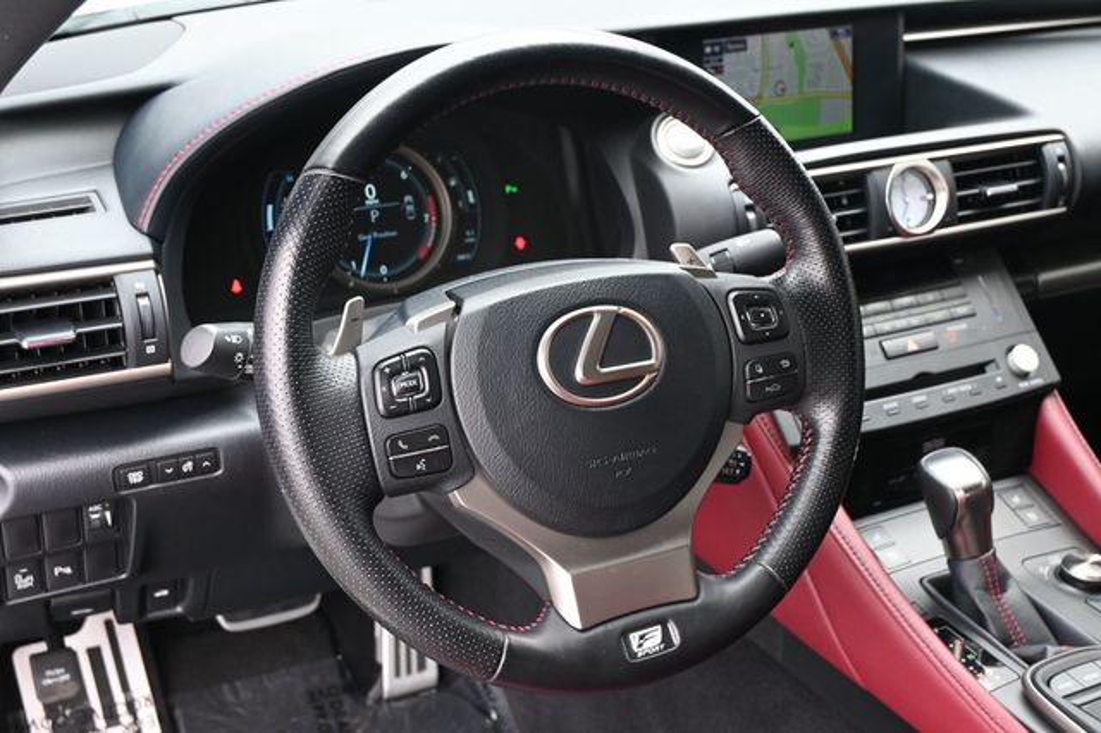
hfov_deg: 43.0
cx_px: 550
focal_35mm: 46
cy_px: 366
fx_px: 1398
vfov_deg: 29.4
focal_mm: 30.5
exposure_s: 1/125
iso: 800
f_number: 4.8
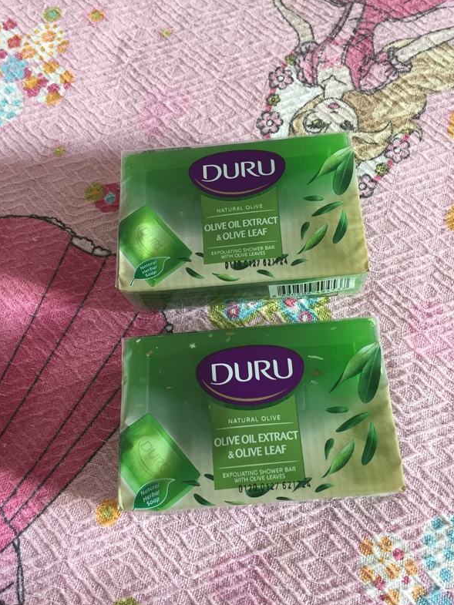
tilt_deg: -63.0
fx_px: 594
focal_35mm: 34
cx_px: 251
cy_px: 290
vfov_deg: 53.9
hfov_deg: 41.7
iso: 100
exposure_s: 1/33
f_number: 2.2
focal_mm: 4.15
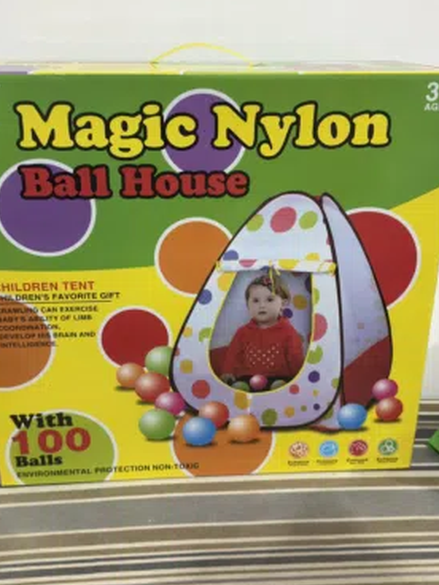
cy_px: 278
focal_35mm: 38
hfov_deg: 37.7
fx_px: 643
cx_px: 215
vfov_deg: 49.0
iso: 400
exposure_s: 1/50
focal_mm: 6.76
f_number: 1.78
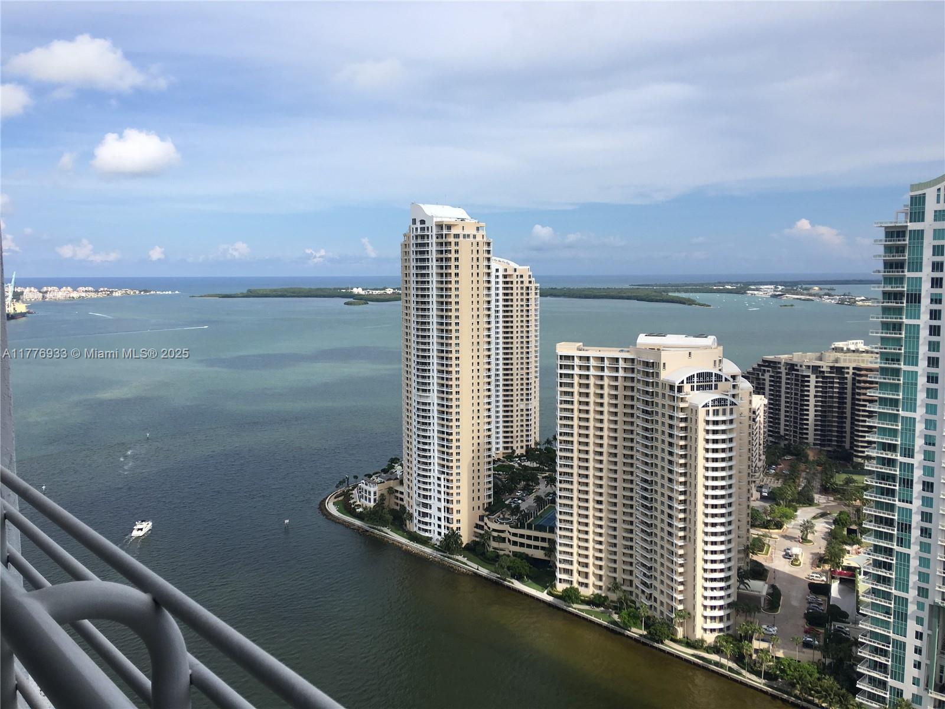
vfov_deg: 48.2
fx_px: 792
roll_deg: +1.1
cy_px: 354
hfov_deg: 61.7
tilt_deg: -3.6
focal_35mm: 29
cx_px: 472
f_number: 2.2
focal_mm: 4.15
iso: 25
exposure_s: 1/1789
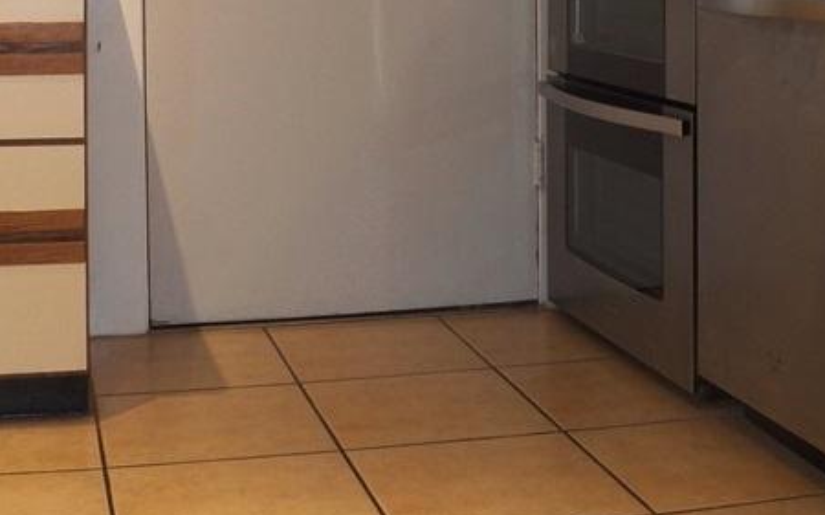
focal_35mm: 66
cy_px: -79
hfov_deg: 31.1
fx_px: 1484
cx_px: 372
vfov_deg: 18.8
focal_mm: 4.9
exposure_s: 1/60
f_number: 2.8
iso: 125
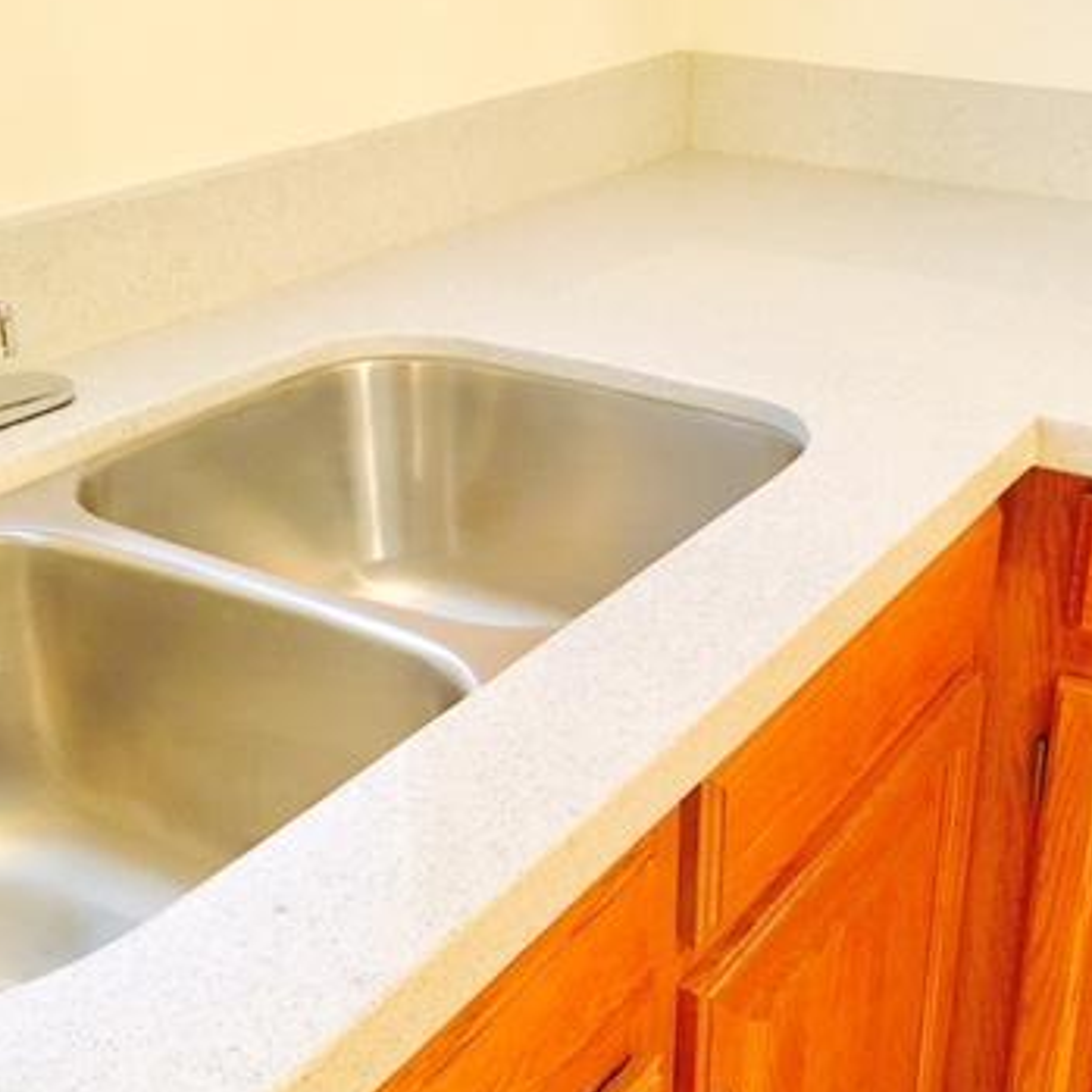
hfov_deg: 35.8
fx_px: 1677
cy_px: 601
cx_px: 698
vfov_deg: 36.0
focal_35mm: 47
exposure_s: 1/30
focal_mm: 4.15
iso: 200
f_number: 2.2
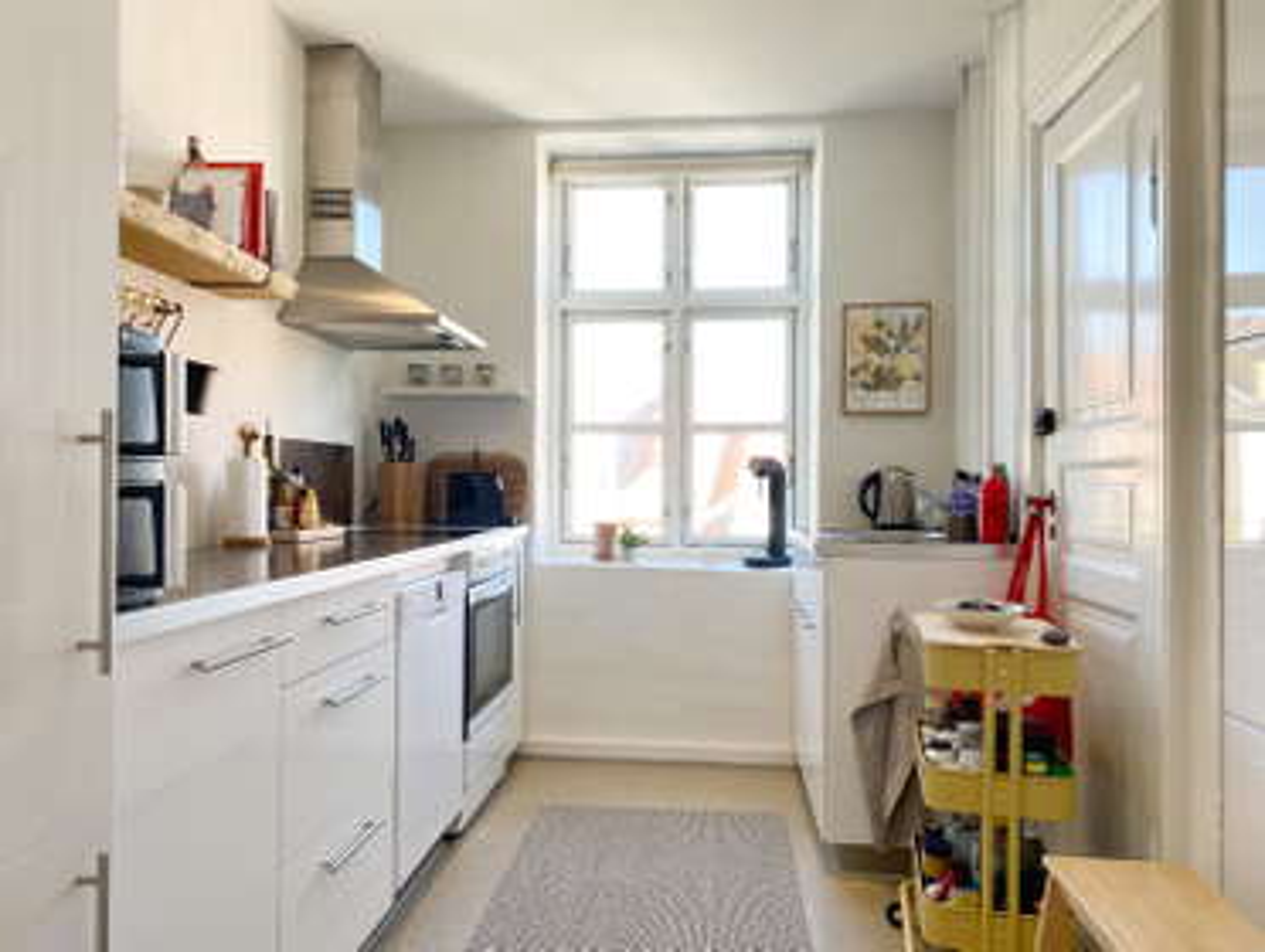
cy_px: 476
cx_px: 632
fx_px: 951
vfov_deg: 53.2
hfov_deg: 67.2
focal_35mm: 26
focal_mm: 4.25
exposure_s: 1/100
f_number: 1.8
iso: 40
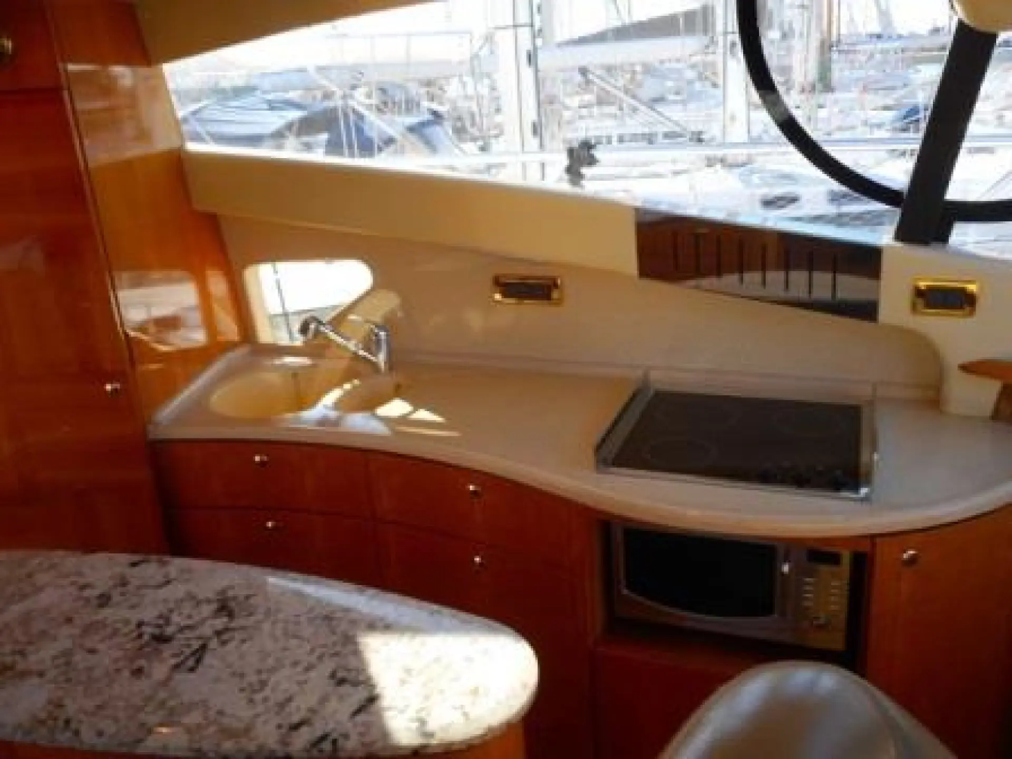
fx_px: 848
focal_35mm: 29
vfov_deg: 48.2
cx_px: 506
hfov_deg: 61.7
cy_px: 380
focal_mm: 5.2
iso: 80
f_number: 4
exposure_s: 1/30
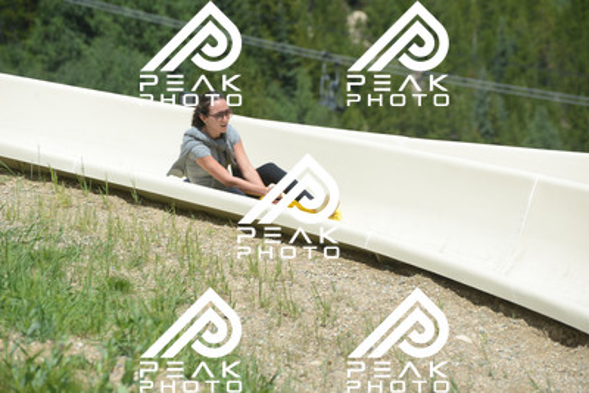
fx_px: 3191
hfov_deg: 10.5
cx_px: 294
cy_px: 196
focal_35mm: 195
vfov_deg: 7.0
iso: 180
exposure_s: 1/640
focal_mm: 195
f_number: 6.3
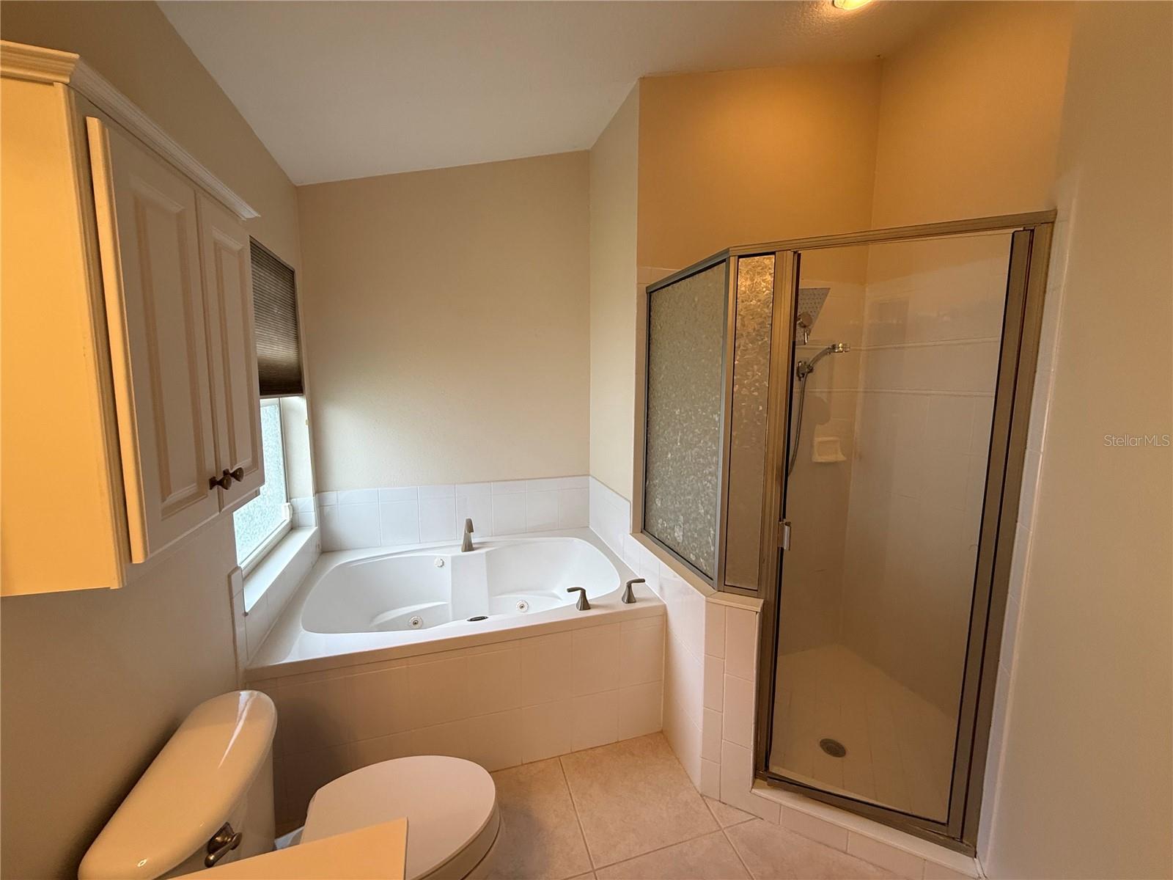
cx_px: 586
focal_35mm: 14
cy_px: 440
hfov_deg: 102.1
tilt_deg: -7.2
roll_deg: -1.0
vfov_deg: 85.7
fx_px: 474
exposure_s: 1/120
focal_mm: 2.22
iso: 125
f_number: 2.2
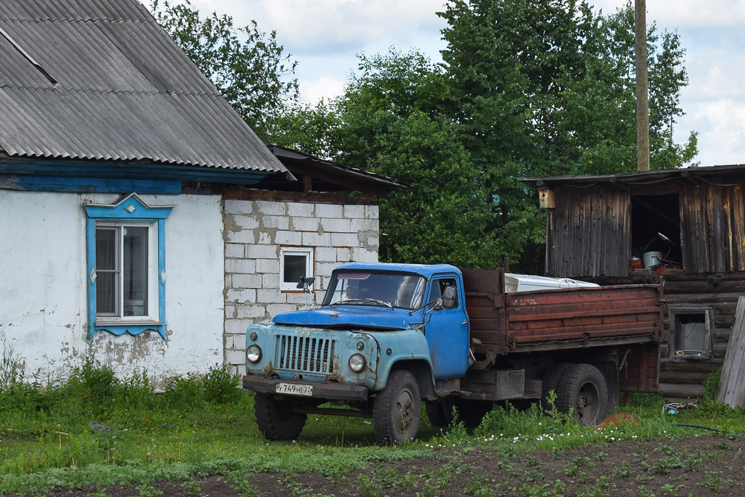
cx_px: 393
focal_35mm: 89
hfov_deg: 23.0
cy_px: 260
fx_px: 1832
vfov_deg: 15.4
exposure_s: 1/500
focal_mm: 55
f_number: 6.3
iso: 200
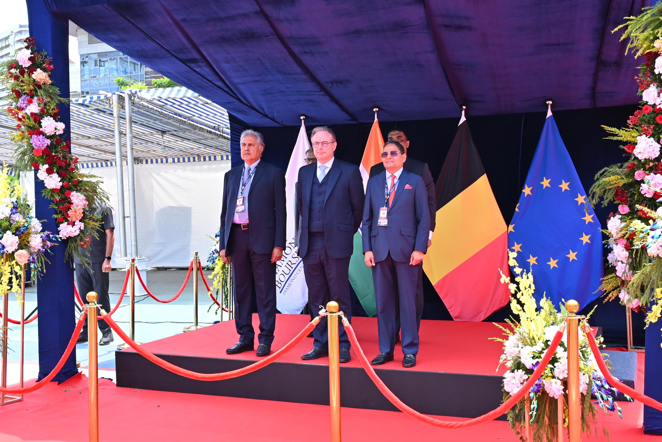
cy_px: 221
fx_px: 772
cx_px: 331
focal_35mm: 42
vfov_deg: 31.9
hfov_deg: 46.4
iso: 1000
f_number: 8
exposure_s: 1/640
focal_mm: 28
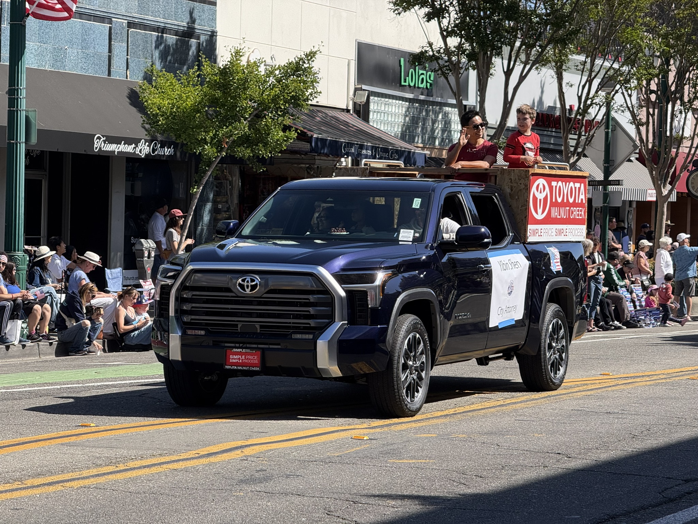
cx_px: 349
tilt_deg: -0.9
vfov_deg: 12.3
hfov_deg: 16.4
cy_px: 262
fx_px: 2420
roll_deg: -1.2
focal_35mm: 120
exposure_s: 1/1033
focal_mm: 15.66
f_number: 2.8
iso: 64
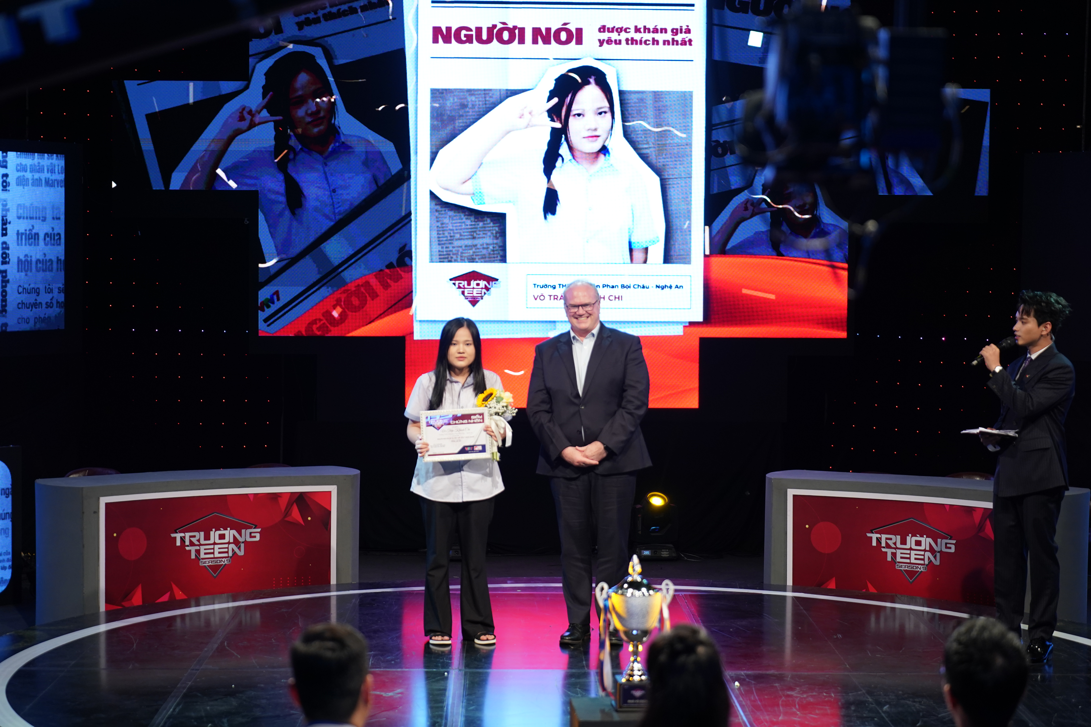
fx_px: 2333
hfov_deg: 26.3
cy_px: 364
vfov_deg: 17.7
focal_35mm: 77
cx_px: 546
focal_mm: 77
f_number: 2.8
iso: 1250
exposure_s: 1/200
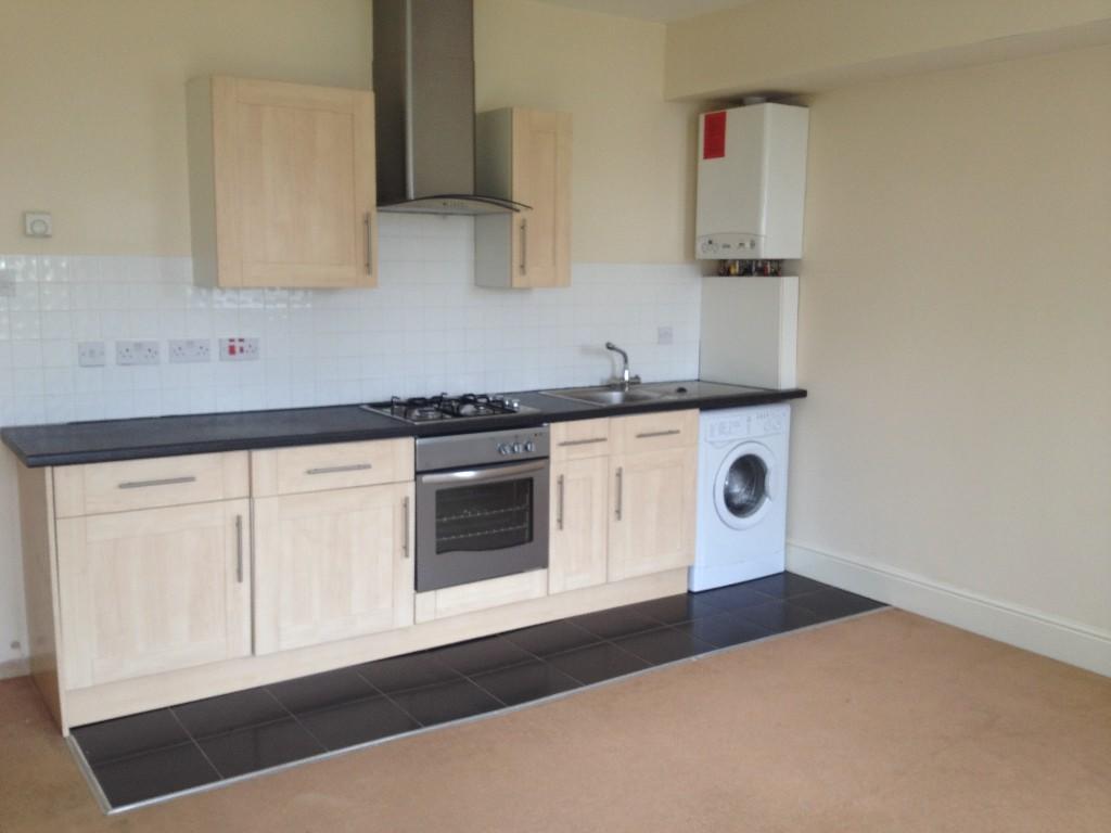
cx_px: 556
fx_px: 1123
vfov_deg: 40.7
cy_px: 416
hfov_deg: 52.6
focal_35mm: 35
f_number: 2.4
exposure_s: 1/20
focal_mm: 4.28
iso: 50
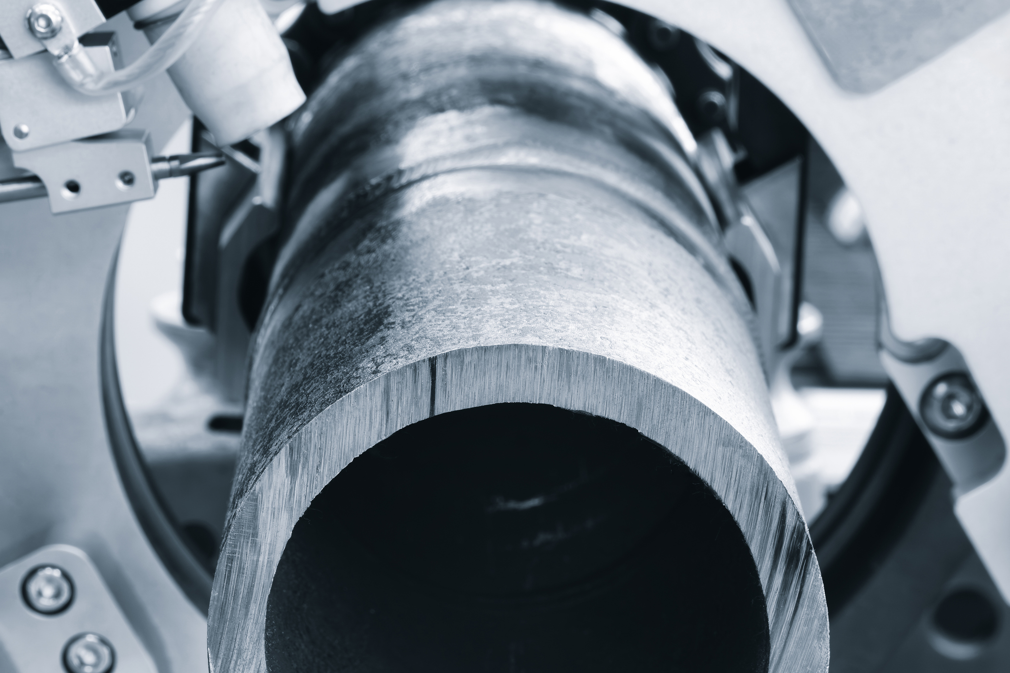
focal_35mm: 120
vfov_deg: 11.4
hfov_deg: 17.1
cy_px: 336
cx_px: 505
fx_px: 3366
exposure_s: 3.1
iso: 400
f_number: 20
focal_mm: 80
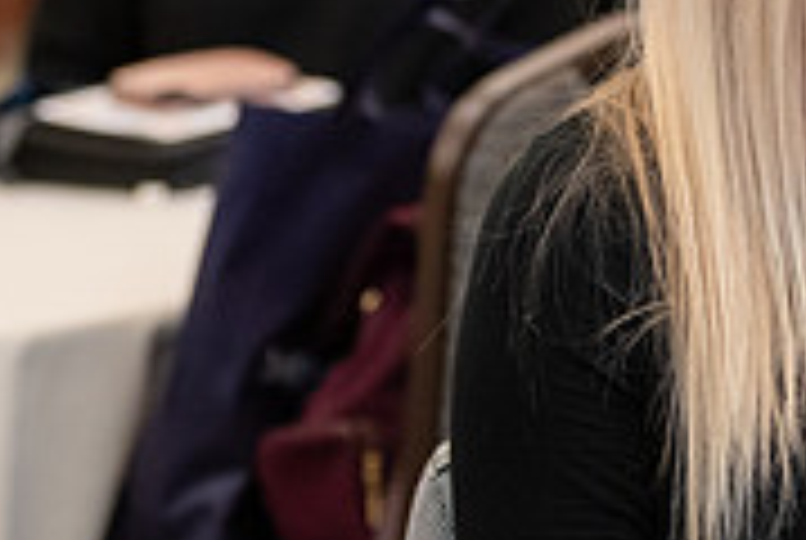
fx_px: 6212
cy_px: 2
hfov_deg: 7.4
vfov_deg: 5.0
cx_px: 743
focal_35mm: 277
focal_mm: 82
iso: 3200
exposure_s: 1/320
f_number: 2.8
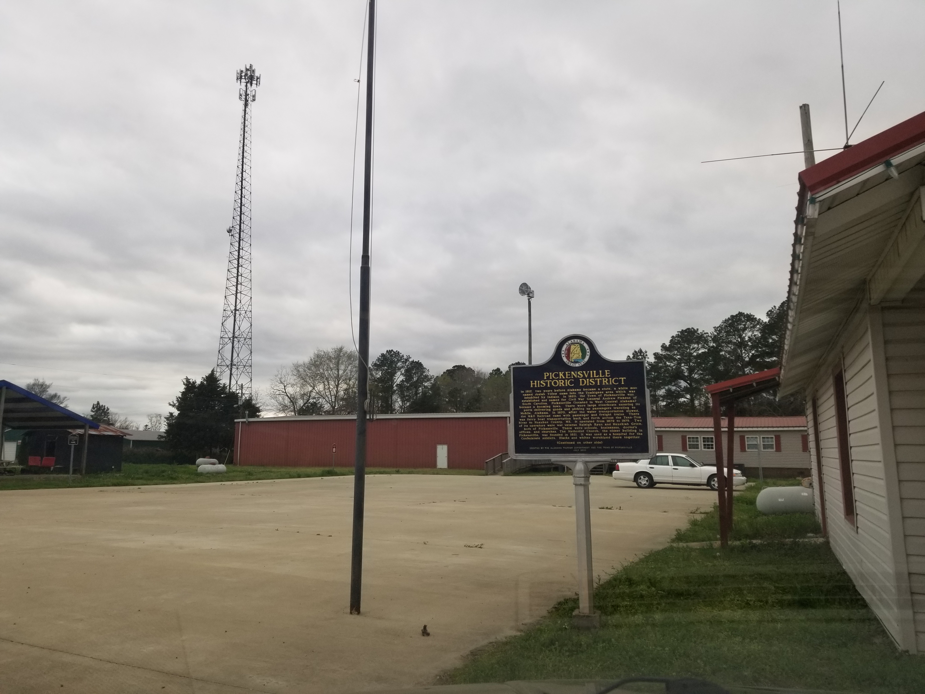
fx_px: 695
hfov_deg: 67.3
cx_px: 462
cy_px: 347
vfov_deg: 53.1
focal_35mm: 26
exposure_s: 1/171
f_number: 1.7
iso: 50
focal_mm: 4.25
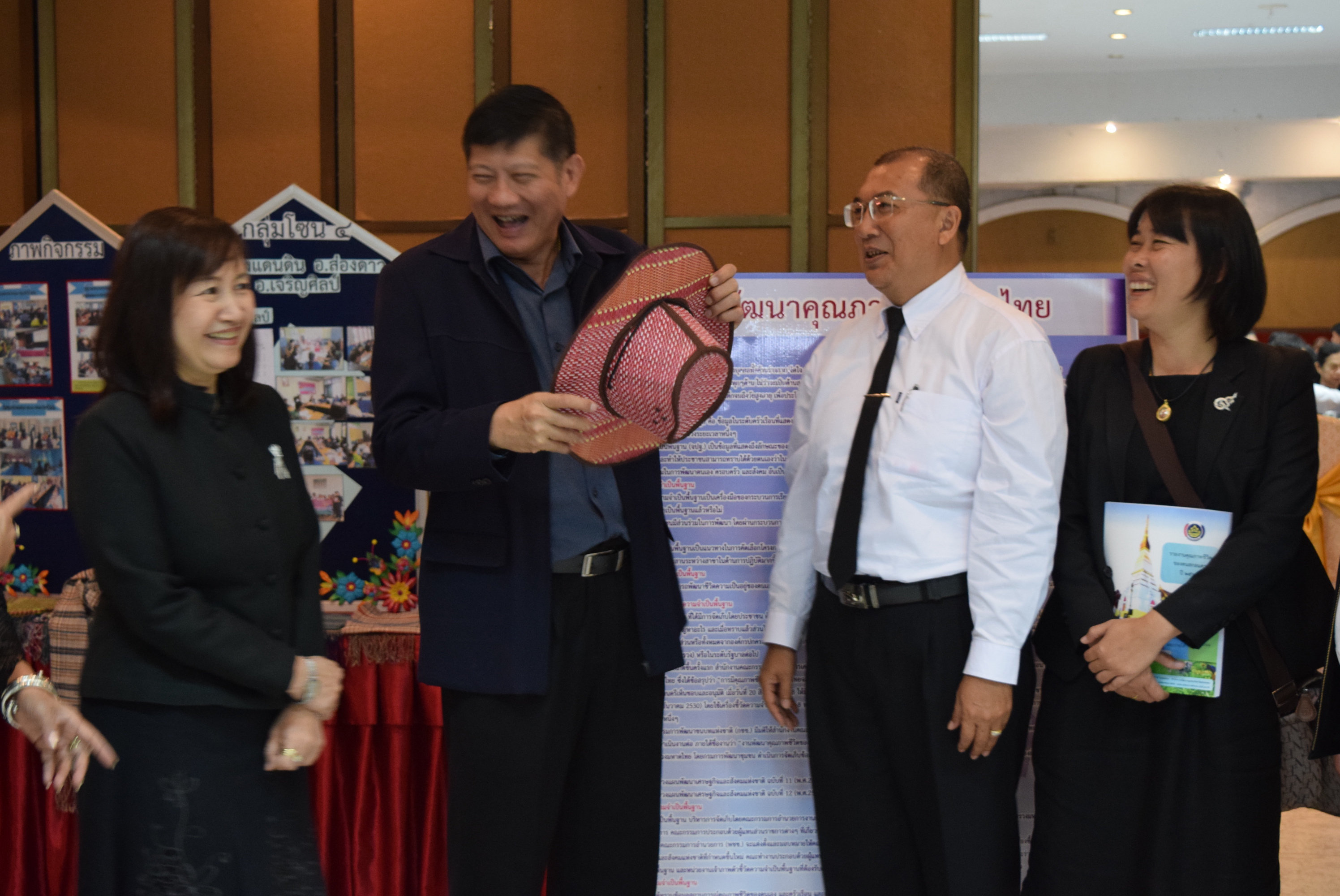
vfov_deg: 25.8
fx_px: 1956
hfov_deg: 37.8
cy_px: 448
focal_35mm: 52
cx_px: 670
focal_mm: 35
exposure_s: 1/15
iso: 1600
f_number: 5
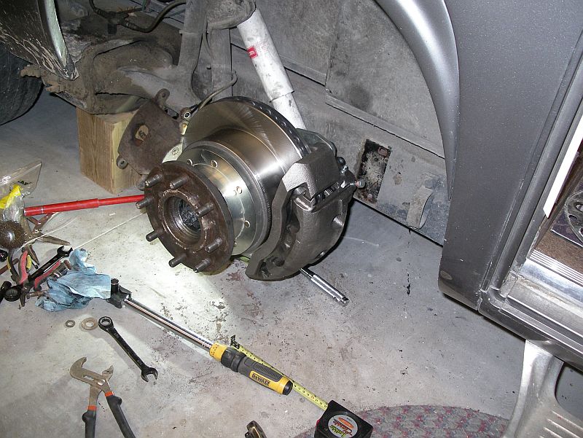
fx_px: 624
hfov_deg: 50.1
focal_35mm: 37
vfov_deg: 38.7
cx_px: 292
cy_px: 219
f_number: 2.8
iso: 200
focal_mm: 7.8
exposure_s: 1/40
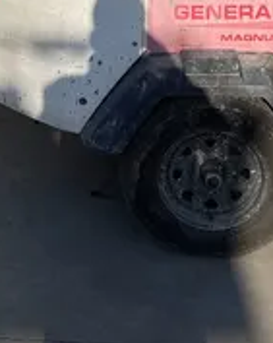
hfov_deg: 19.1
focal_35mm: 79
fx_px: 800
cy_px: -11
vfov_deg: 23.1
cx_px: 43
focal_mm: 4.2
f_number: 1.6
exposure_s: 1/5051
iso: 32
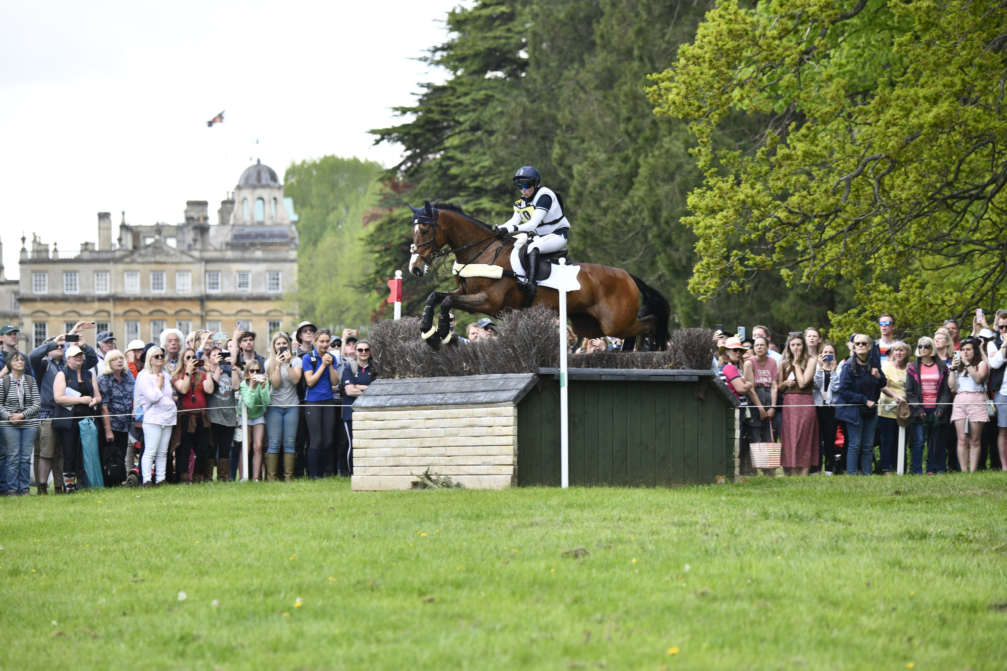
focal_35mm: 200
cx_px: 504
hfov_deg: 10.3
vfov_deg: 6.9
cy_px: 336
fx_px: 5594
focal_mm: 200
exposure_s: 1/640
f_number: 5.3
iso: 500
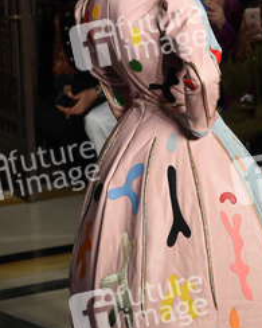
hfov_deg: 10.6
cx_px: 178
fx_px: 1416
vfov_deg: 13.2
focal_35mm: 146
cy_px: 106
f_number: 5.6
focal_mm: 95
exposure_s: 1/640
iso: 1000
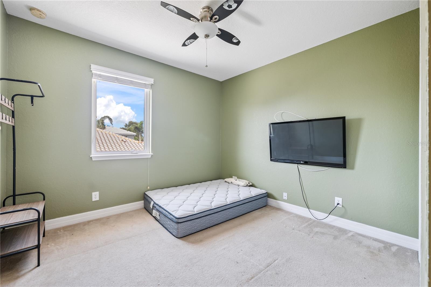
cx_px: 216
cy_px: 144
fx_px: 168
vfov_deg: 81.2
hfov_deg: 104.3
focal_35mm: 14
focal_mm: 14
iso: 400
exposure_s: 1/10
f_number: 8
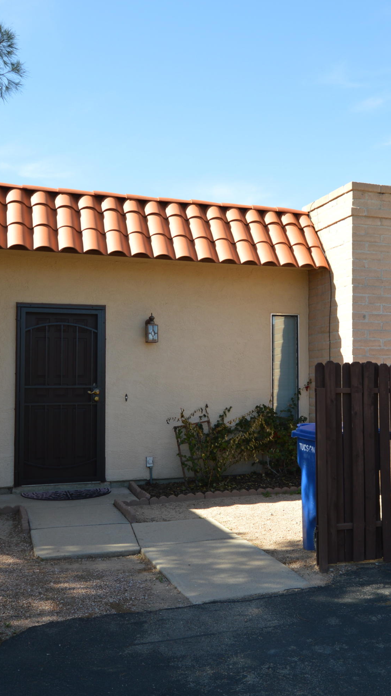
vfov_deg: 52.8
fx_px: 701
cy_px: 349
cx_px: 294
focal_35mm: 38
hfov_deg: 30.6
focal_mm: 16
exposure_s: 1/125
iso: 100
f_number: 5.6
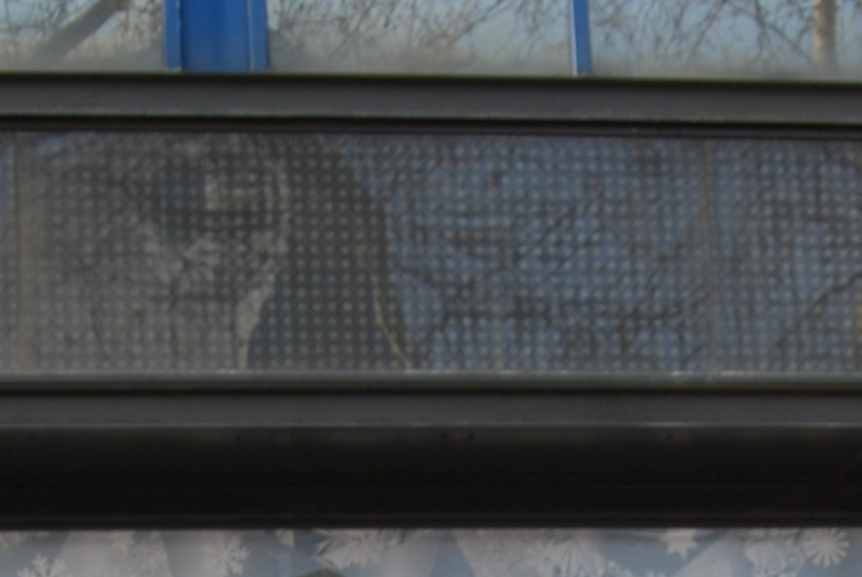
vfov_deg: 11.0
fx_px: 2852
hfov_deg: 17.2
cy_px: 949
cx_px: 356
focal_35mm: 119
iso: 110
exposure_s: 1/125
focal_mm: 18
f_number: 5.6
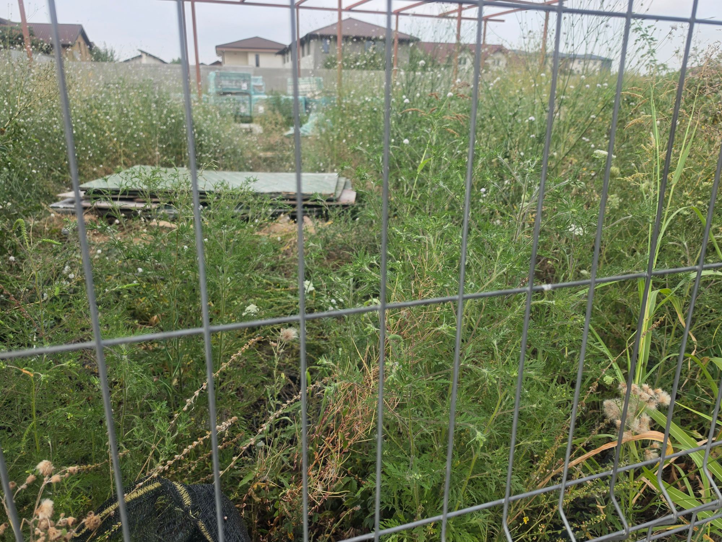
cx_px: 361
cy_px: 271
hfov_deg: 73.9
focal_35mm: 23
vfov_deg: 58.9
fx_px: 480
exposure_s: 1/359
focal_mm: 6.5
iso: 32
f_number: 1.4
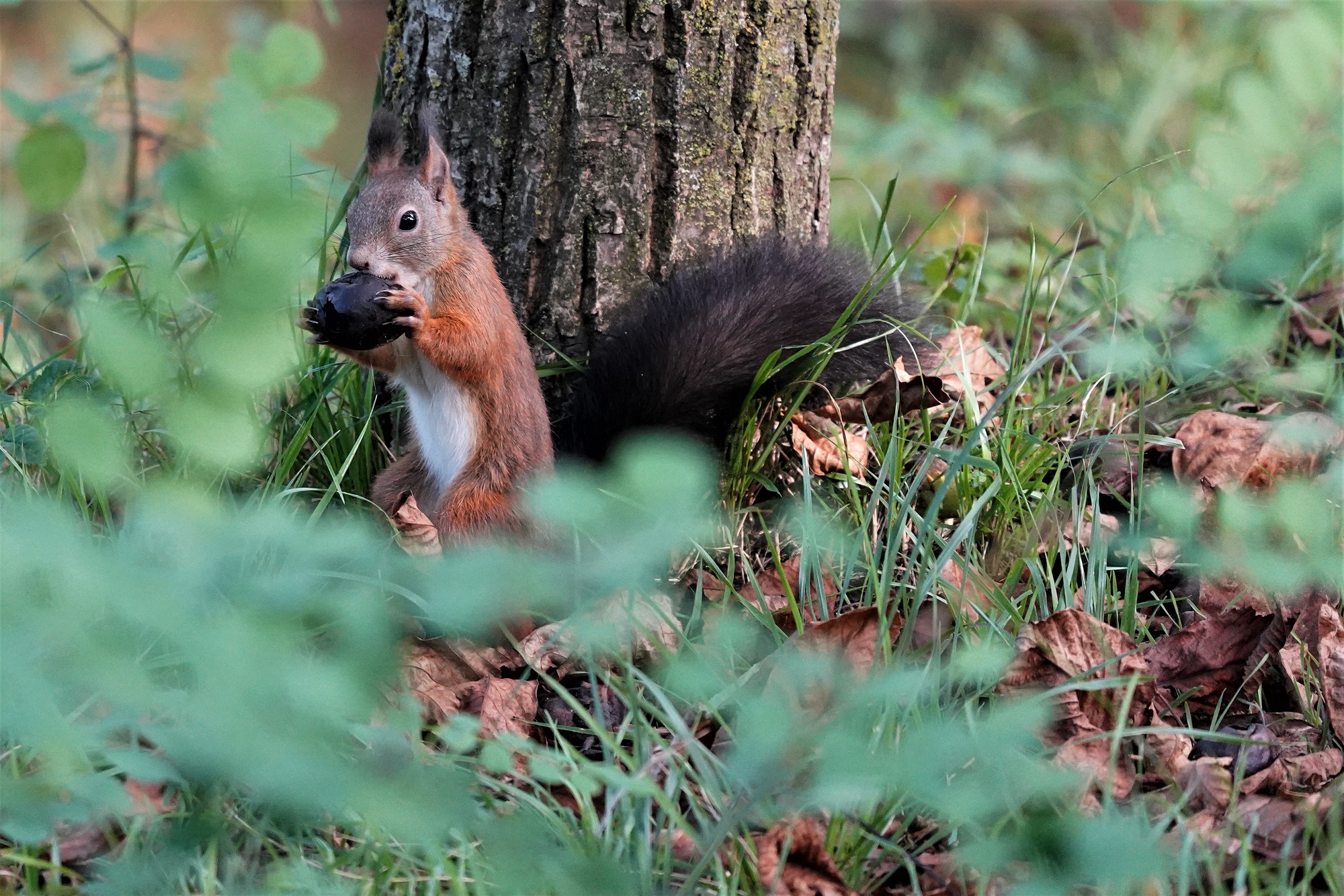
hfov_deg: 3.4
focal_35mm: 600
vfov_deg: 2.3
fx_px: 22397
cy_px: 448
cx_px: 672
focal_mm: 600
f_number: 6.3
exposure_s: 1/500
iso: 6400
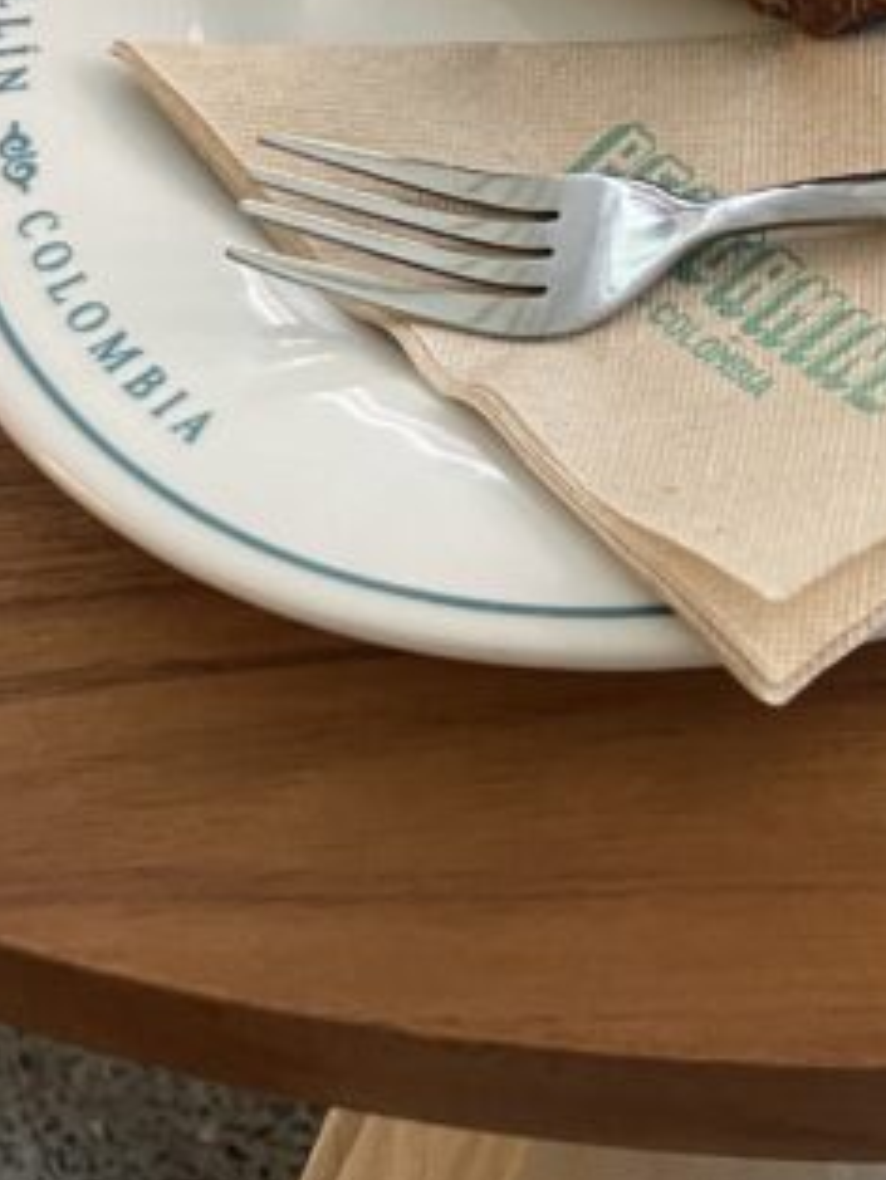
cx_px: 1169
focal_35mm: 85
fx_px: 2899
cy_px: -724
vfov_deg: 19.3
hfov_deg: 16.4
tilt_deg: -32.8
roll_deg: +3.9
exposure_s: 1/60
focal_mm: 4.2
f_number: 1.6
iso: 200
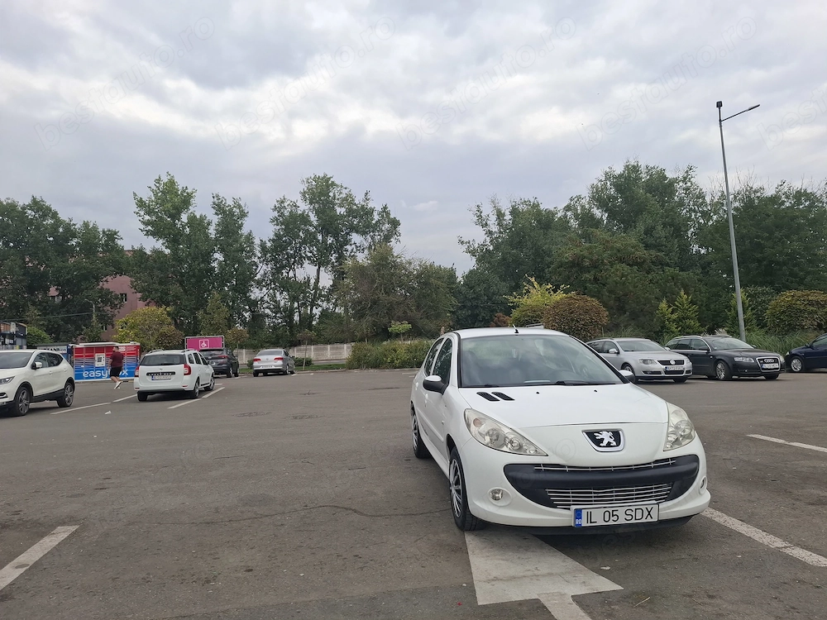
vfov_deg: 58.9
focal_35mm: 23
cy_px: 310
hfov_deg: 73.9
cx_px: 414
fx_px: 549
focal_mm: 5.54
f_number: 1.8
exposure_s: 1/971
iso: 50
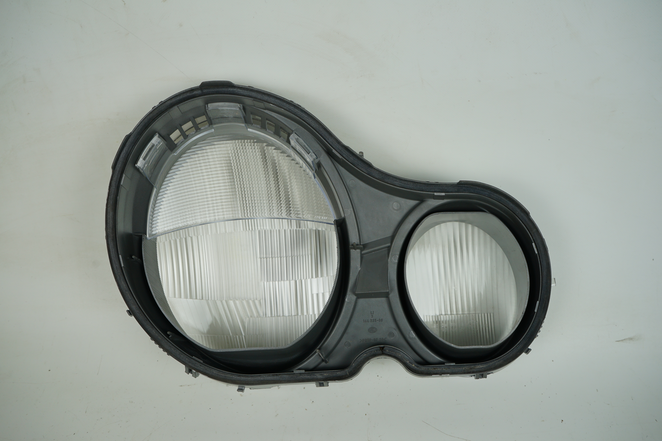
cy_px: 220
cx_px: 331
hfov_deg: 58.7
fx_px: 588
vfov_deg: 41.1
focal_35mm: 32
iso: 200
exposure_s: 1/200
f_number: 7.1
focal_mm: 32
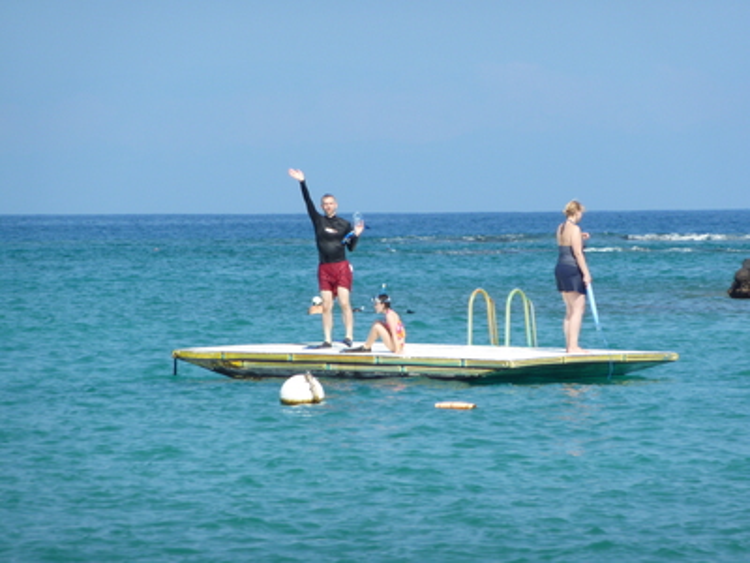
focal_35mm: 300
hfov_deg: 6.6
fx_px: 6500
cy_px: 282
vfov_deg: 5.0
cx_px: 375
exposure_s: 1/400
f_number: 4.9
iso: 80
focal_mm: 49.2
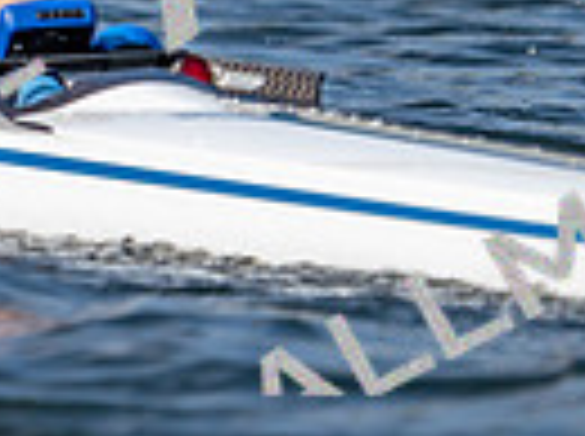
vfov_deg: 0.9
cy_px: -375
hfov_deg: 1.2
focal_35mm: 1717
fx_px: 28963
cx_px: -243
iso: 160
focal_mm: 400
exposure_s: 1/1600
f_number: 6.3
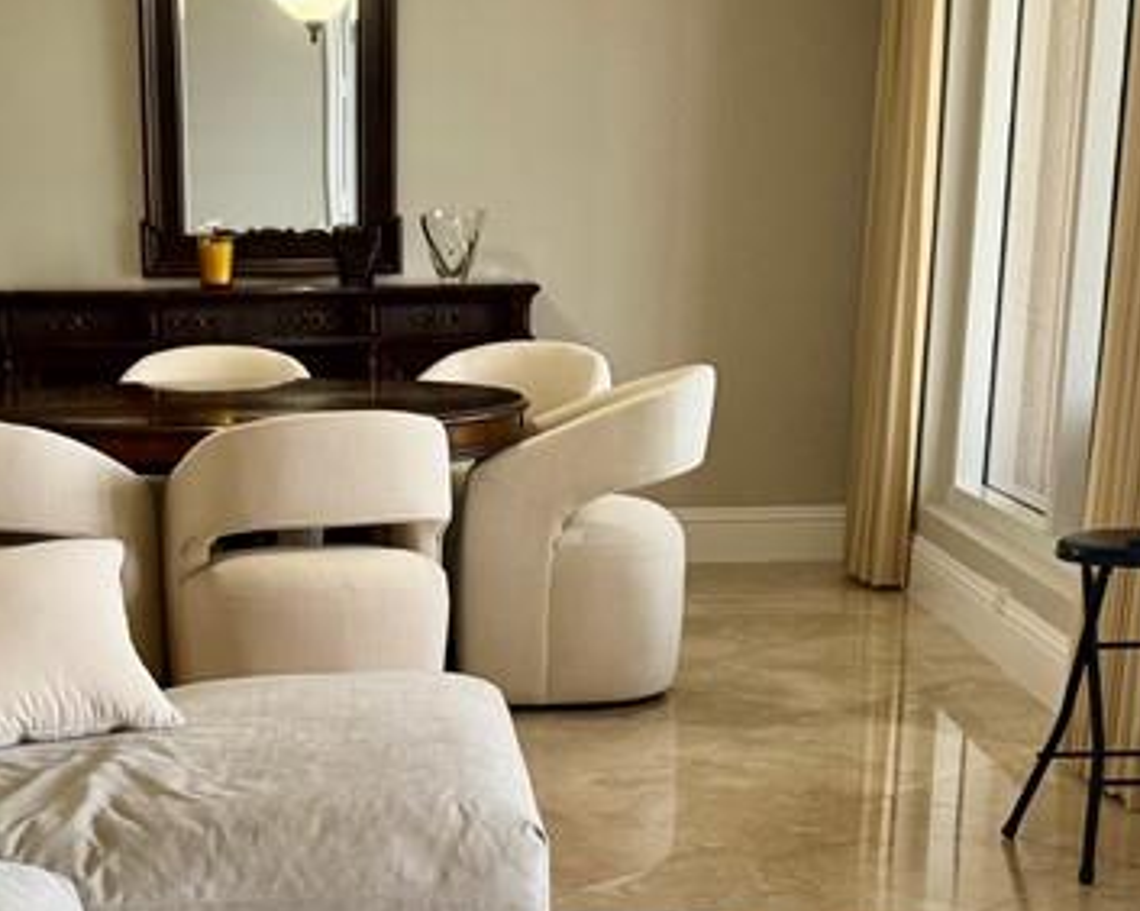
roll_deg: +1.6
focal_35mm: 68
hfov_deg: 27.6
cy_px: 898
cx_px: 304
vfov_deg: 21.7
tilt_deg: -16.5
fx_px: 2293
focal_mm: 6.76
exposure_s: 1/120
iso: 200
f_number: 1.78
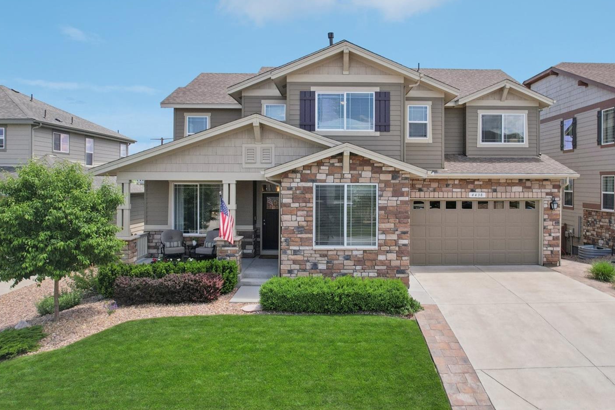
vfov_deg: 51.1
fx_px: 427
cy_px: 179
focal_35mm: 25
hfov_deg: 71.3
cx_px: 343
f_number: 2.8
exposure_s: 1/250
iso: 100
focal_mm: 8.38
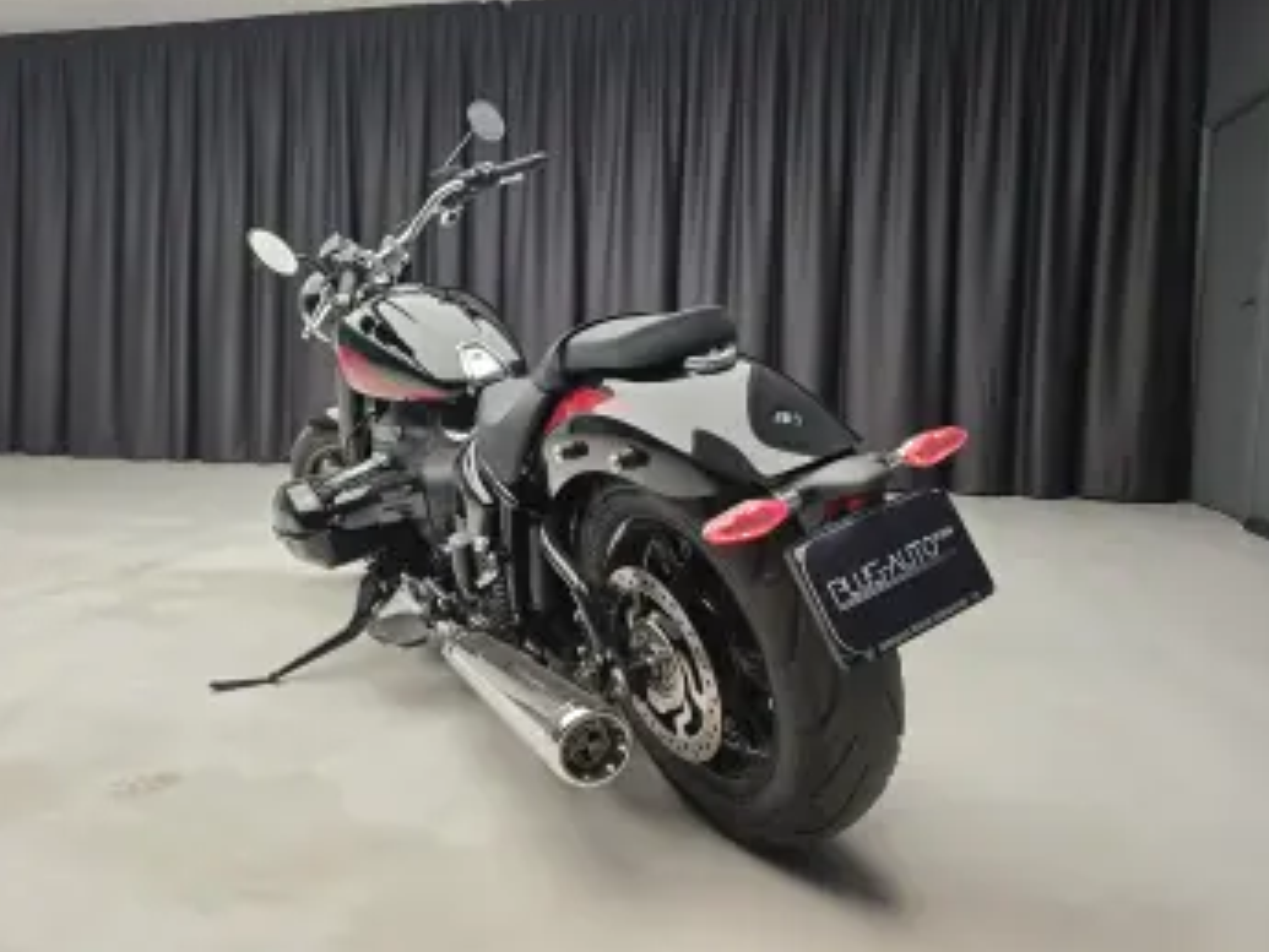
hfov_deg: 71.6
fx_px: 880
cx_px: 647
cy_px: 467
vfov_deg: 56.8
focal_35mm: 24
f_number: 1.7
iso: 50
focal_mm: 6.3
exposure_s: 1/50
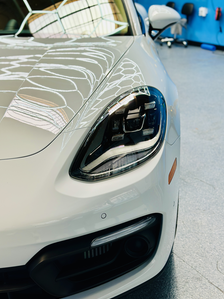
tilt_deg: -21.7
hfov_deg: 29.1
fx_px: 431
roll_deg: -0.5
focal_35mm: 50
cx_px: 109
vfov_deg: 38.2
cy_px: 152
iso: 80
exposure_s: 1/313
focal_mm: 6.86
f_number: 1.78
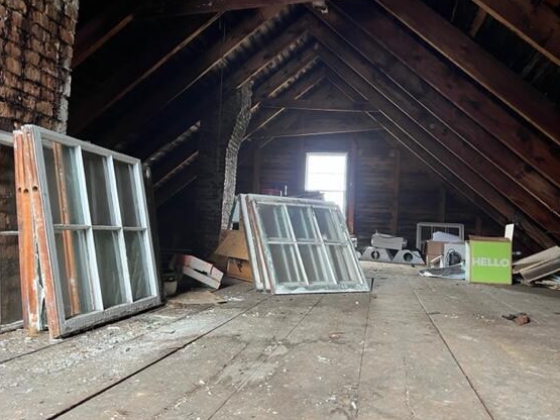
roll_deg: -1.9
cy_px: 198
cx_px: 313
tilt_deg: +4.6
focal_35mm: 30
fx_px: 485
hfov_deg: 59.8
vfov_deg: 46.8
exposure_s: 1/40
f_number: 1.5
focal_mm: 5.7
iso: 400
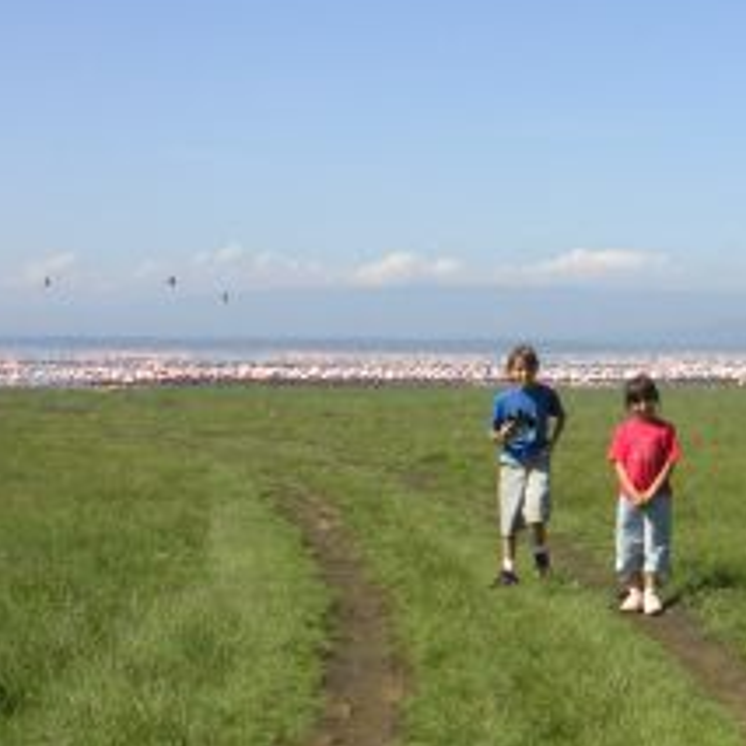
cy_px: 165
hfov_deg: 19.6
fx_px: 2048
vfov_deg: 20.4
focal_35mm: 84
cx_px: 867
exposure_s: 1/286
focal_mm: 5.8
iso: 50
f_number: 5.6
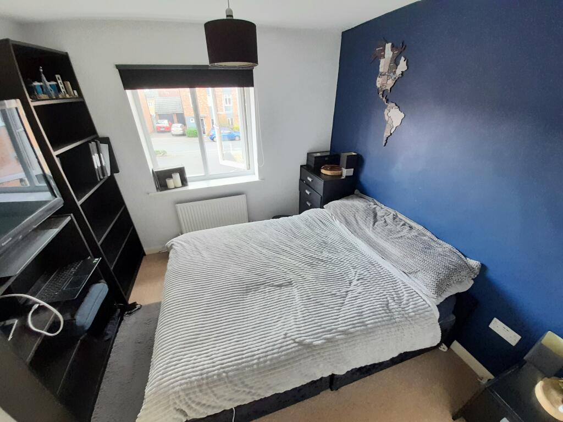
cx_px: 282
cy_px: 211
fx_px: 211
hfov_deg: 106.2
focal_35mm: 13
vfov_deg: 89.9
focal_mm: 1.42
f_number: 2.2
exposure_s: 1/50
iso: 160
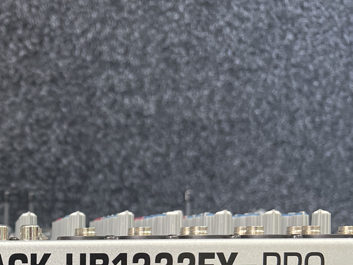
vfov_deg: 22.1
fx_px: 642
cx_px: -11
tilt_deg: -22.2
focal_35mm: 63
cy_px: 289
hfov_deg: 28.6
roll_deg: +0.6
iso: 125
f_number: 1.5
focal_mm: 5.7
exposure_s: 1/100
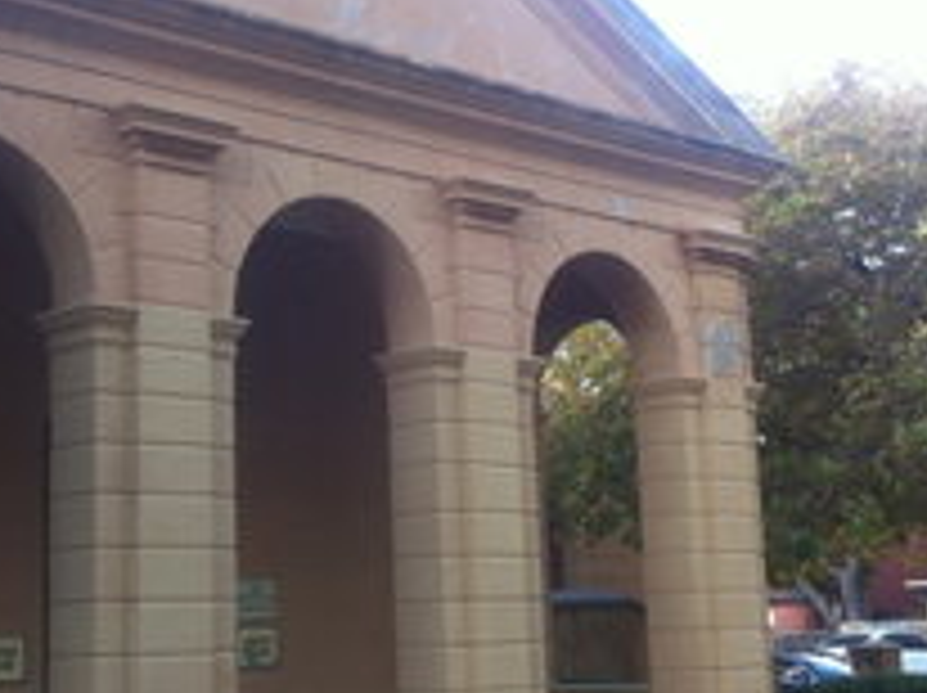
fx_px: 1819
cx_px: 324
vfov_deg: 21.6
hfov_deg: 28.4
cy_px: 295
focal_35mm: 68
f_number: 2.8
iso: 80
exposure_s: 1/60
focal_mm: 3.85
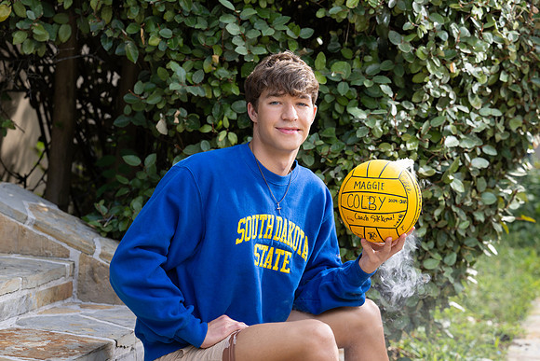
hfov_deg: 21.9
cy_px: 180
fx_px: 1395
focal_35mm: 93
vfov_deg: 14.7
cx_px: 270
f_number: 4.5
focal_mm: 93
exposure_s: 1/200
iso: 100
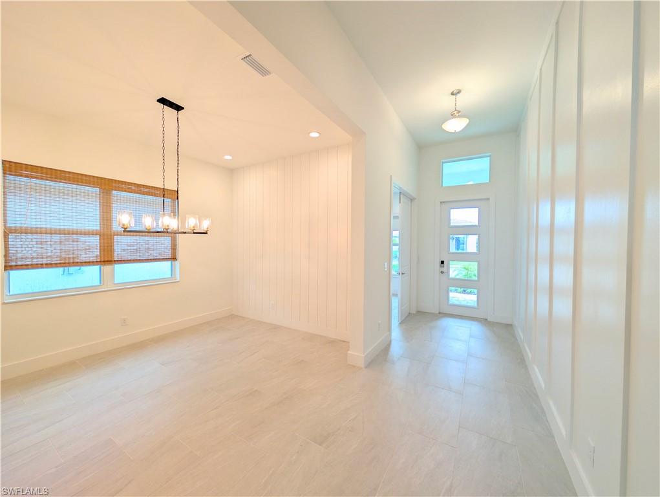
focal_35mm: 12
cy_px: 248
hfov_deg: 110.5
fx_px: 229
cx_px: 330
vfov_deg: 94.6
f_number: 1.7
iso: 57
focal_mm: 2.02
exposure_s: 1/120
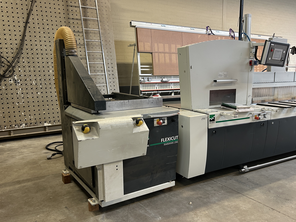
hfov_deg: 56.6
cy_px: 119
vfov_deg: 44.1
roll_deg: +0.6
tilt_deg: -10.3
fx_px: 274
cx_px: 170
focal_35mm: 32
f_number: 1.5
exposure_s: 1/50
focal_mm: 5.7
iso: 160
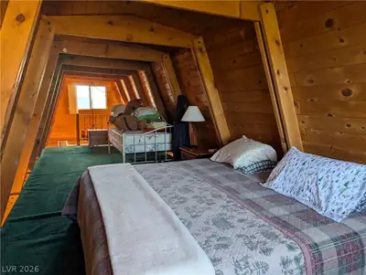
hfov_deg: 71.5
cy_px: 138
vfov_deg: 56.9
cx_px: 183
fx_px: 254
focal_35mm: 24
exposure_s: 1/130
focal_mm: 6.9
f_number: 1.68
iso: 23
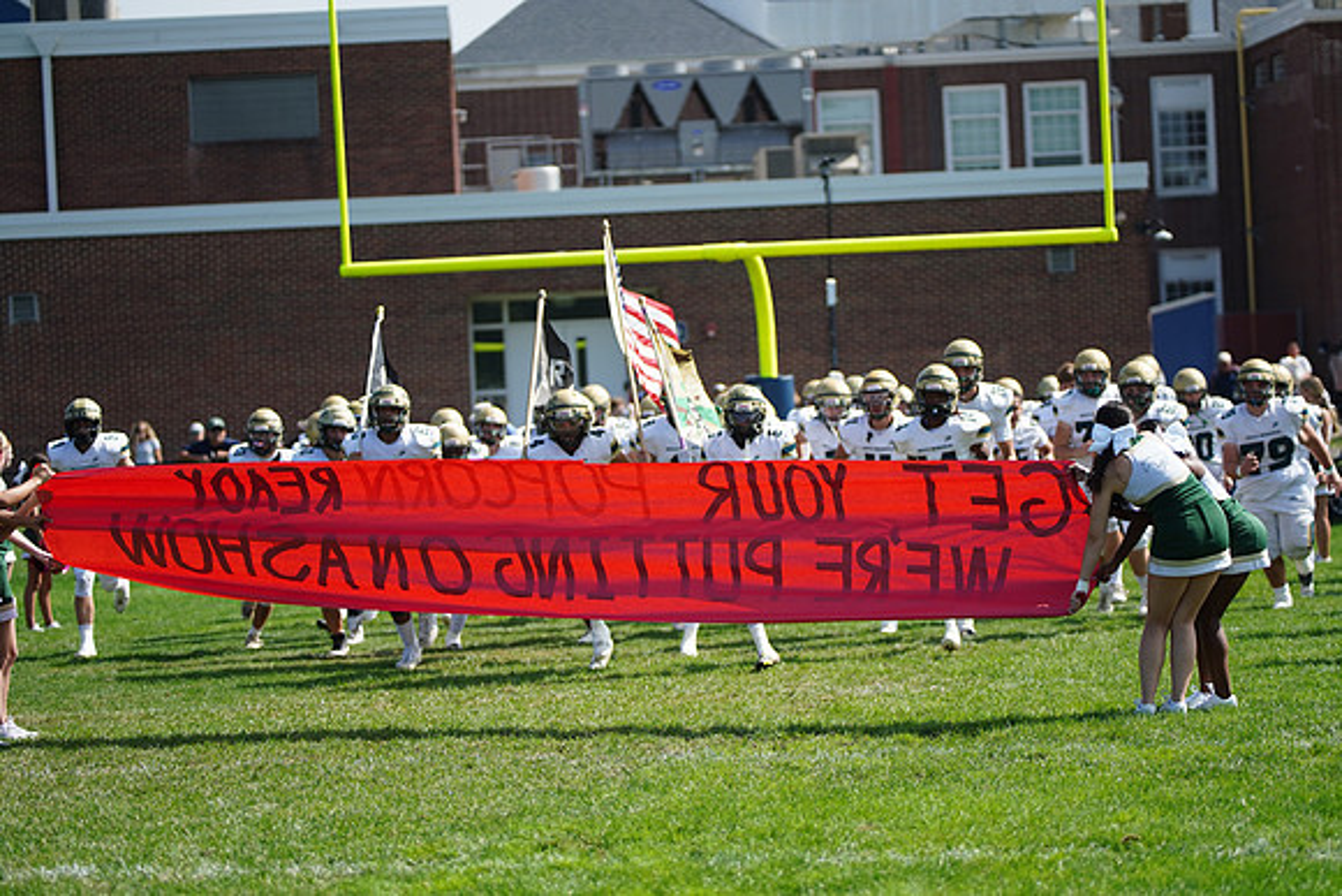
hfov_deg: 17.1
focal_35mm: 120
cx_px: 671
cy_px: 448
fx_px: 4474
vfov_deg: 11.4
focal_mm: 120
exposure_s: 1/4000
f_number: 2.8
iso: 400
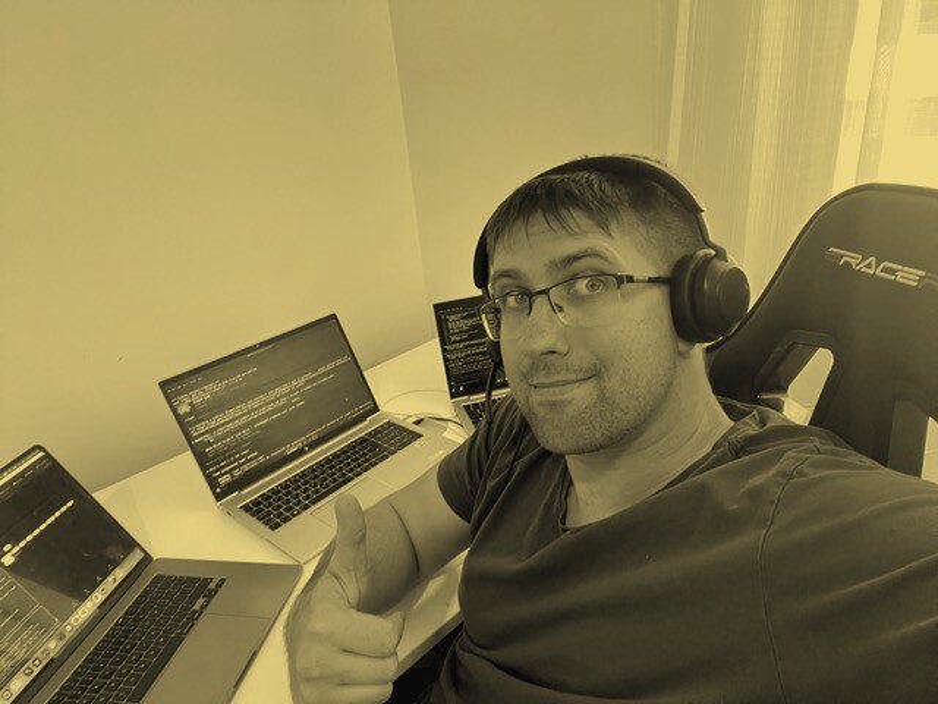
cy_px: 352
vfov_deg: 58.9
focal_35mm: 23
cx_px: 469
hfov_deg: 73.9
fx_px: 623
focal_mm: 2.71
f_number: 2.2
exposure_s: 1/50
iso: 200
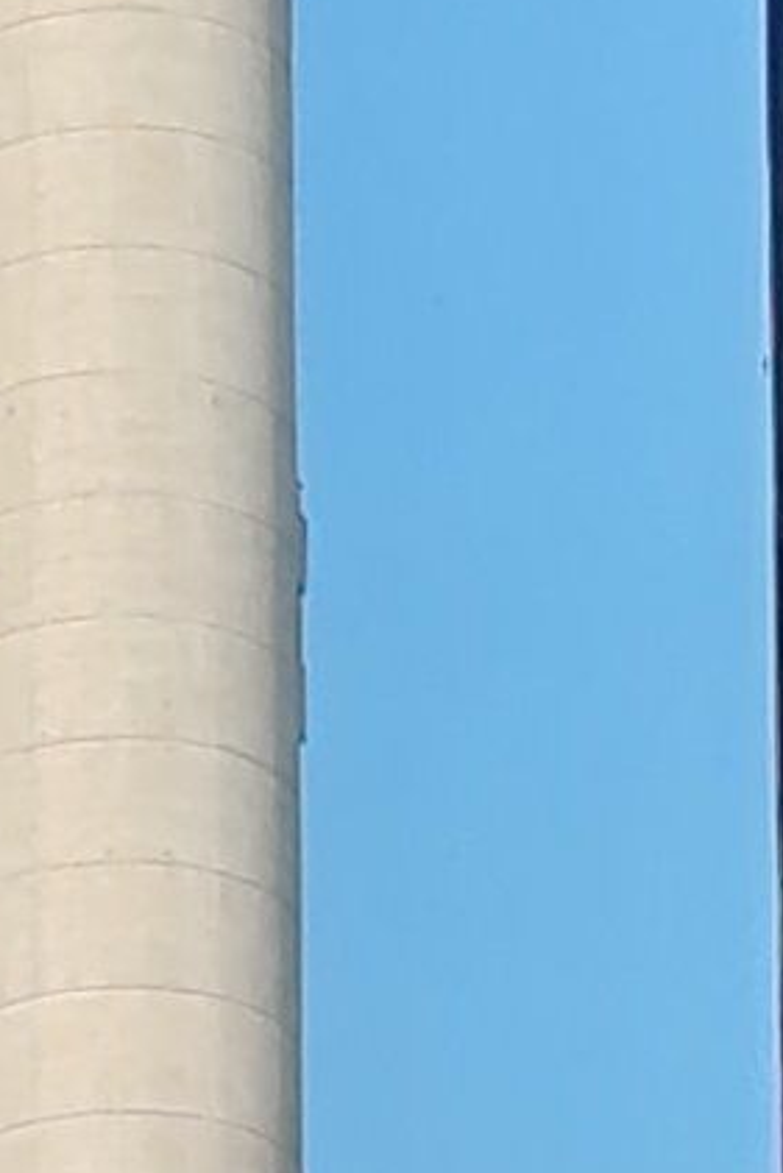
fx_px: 14733
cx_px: -738
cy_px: 2916
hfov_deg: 3.0
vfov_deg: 4.4
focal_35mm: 452
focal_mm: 6.12
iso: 50
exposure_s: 1/357
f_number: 1.9
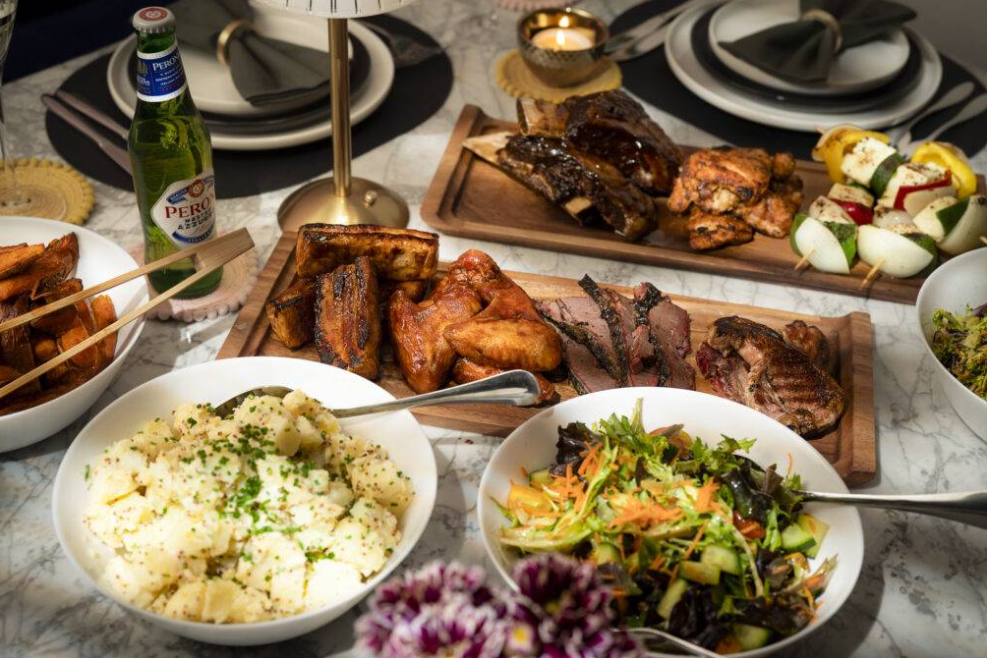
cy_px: 332
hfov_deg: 38.9
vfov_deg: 26.5
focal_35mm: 51
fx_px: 1399
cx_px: 492
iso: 250
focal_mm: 50
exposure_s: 1/60
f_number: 4
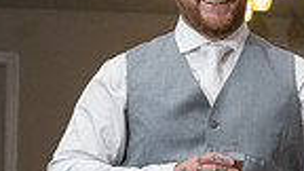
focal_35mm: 253
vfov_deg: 4.8
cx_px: 585
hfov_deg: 8.2
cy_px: 121
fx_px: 2039
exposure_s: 1/200
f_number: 5.6
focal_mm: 60
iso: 2000
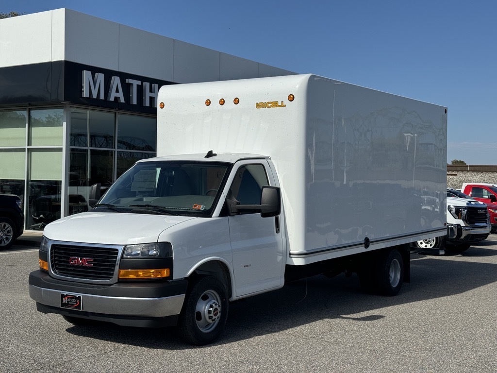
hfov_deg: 39.7
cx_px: 248
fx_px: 689
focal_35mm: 48
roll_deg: -0.7
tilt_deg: +2.4
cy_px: 186
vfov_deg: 30.3
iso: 64
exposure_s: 1/7937
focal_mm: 6.76
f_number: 1.78
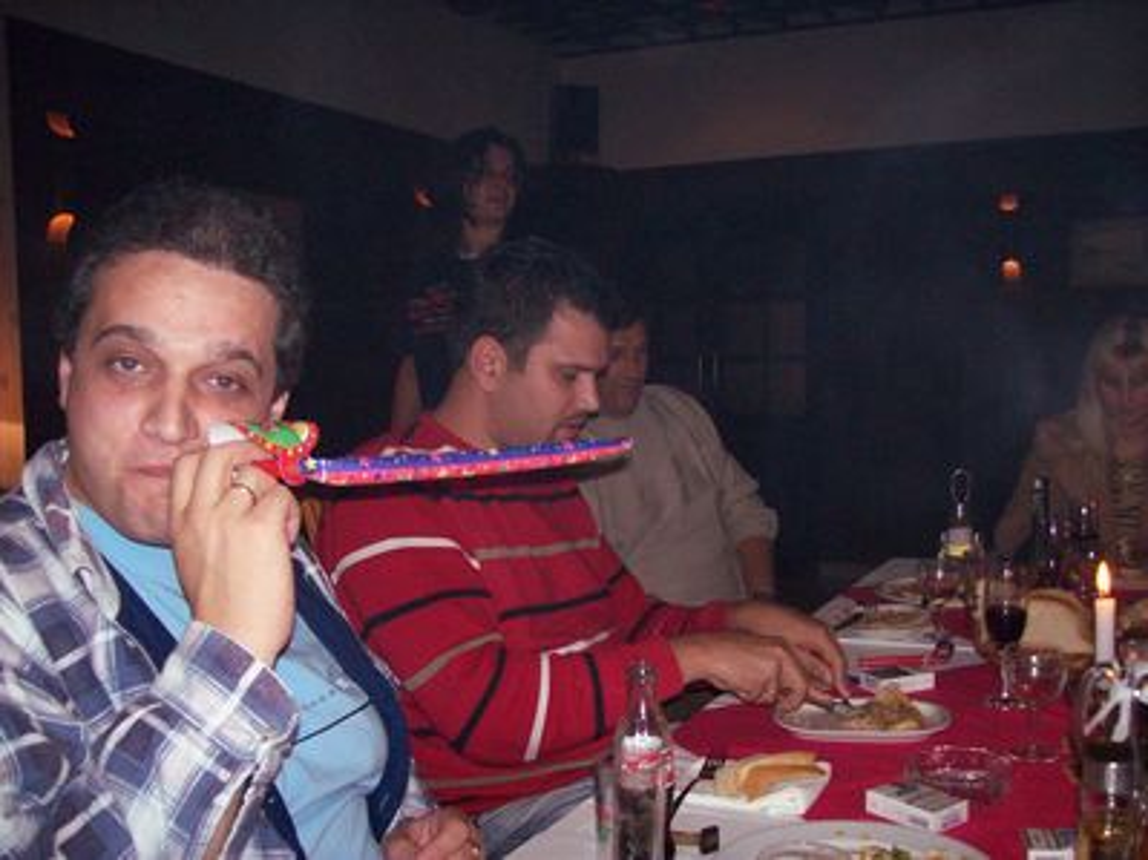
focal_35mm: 36
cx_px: 574
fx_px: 1194
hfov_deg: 51.4
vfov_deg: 39.6
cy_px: 430
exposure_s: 1/64
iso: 140
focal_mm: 6
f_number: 2.7
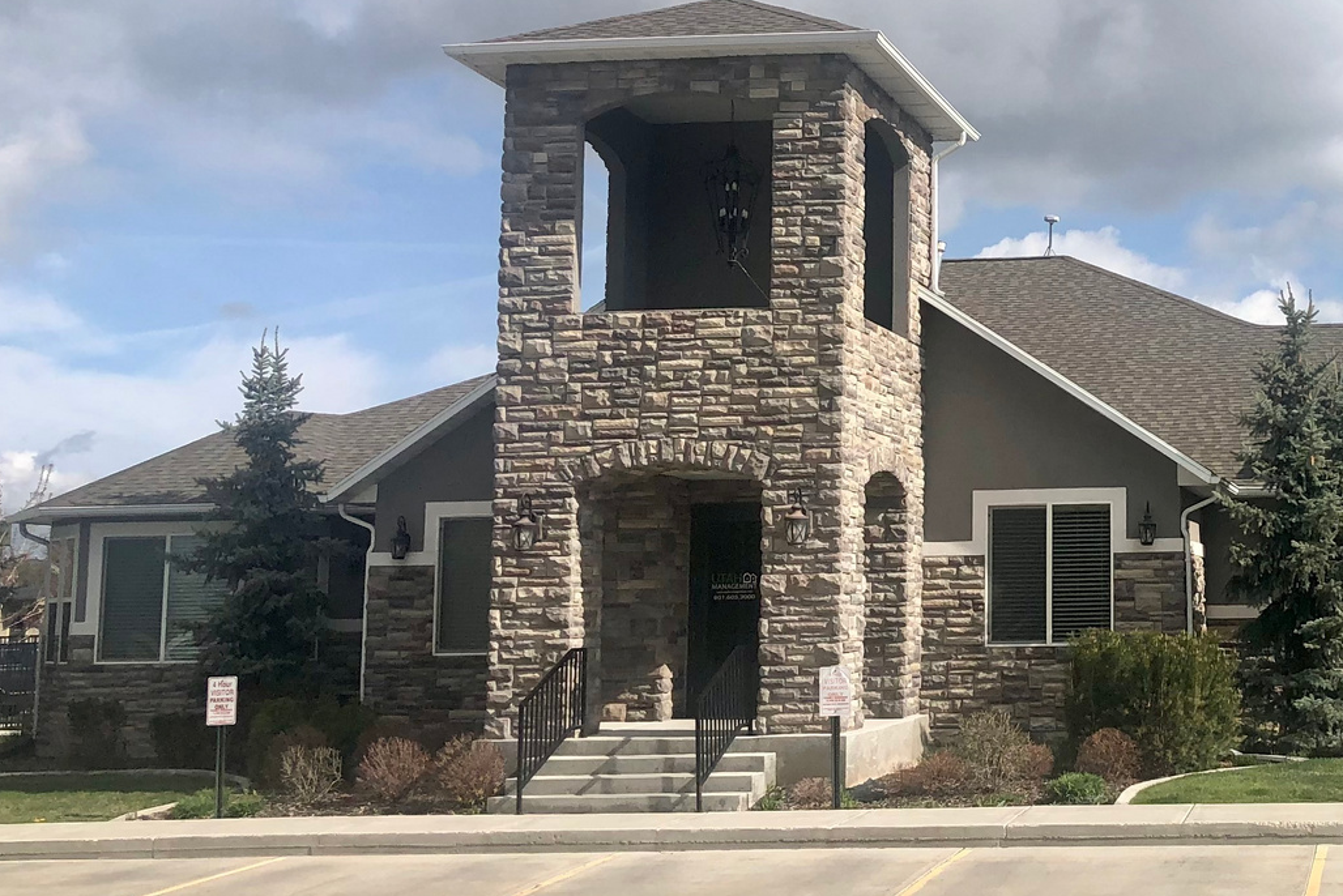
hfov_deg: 32.7
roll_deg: +0.5
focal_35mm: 58
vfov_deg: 23.4
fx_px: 2164
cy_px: 370
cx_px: 1218
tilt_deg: +4.9
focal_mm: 3.99
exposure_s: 1/2825
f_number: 1.8
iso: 20
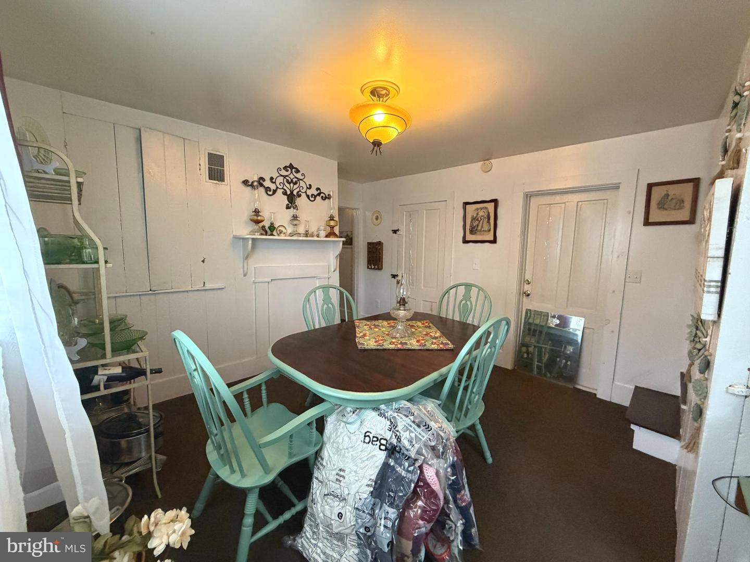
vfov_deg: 85.7
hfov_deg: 102.1
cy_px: 281
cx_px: 375
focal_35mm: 14
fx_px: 303
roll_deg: -0.4
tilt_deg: -6.1
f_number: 2.2
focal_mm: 2.22
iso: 400
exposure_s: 1/60
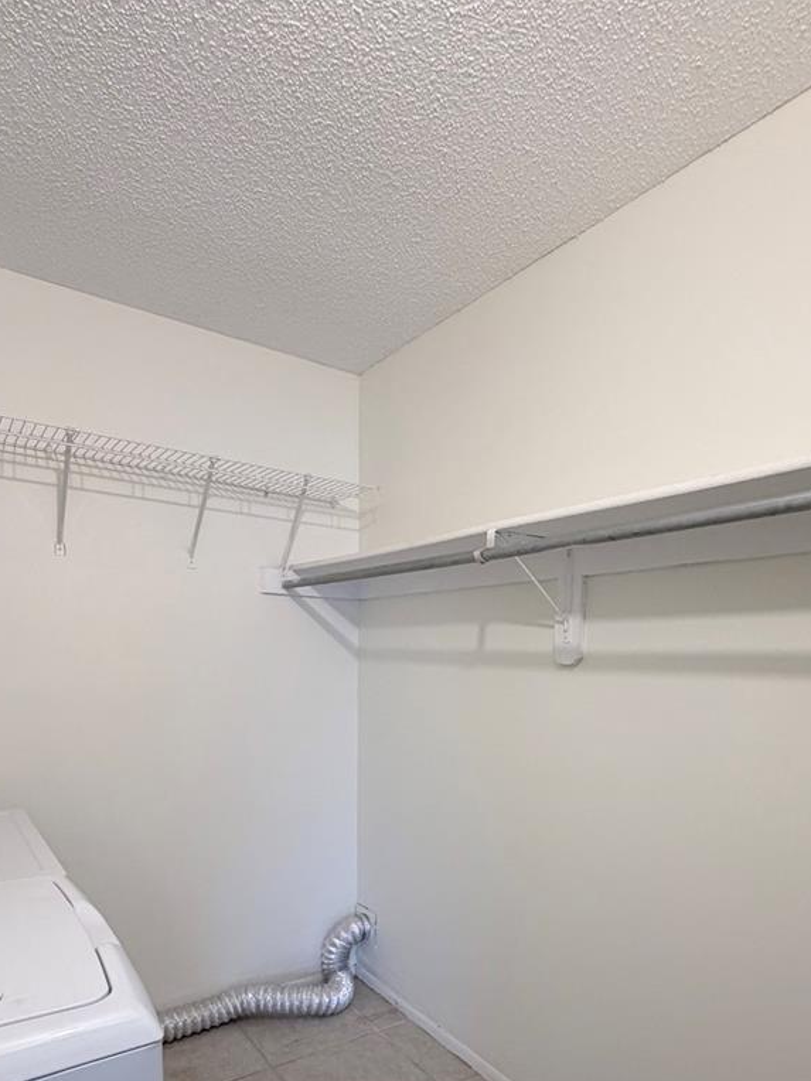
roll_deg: -1.6
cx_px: 439
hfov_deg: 61.0
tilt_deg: -8.5
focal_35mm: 22
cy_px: 767
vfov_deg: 72.7
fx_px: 687
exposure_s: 1/120
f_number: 2.2
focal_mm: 2.22
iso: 250
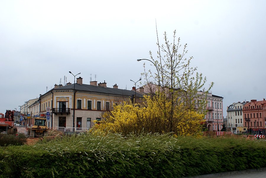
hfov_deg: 46.3
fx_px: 311
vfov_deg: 32.0
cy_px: 89
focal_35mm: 42
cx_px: 133
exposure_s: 1/160
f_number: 8
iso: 100
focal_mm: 28
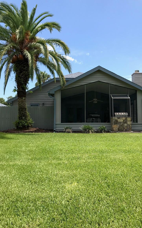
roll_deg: +0.1
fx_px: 192
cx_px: 79
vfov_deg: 61.2
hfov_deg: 40.5
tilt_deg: +4.8
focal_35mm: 31
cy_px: 109
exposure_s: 1/1100
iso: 20
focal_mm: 3.99
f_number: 1.8
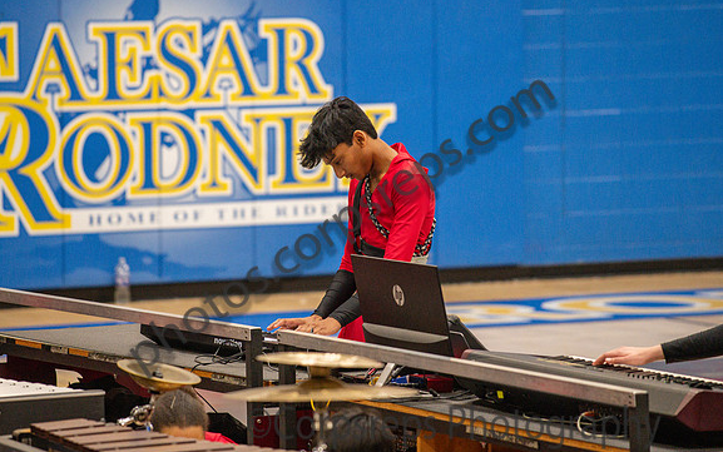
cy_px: 206
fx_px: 5026
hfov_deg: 8.2
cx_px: 331
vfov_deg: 5.2
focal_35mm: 255
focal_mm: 200
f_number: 4
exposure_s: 1/500
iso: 6400
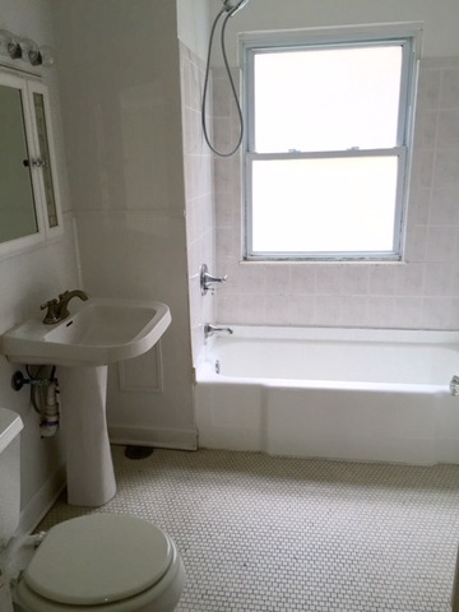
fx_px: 513
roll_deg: +0.2
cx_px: 230
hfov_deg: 48.2
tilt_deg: -14.8
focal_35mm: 29
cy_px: 306
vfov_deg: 61.7
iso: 40
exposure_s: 1/120
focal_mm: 4.15
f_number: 2.2
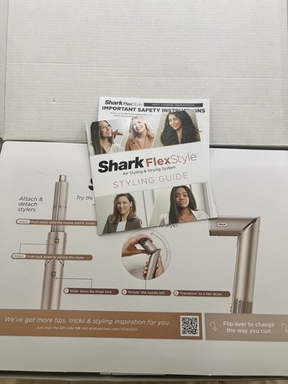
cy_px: 192
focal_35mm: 26
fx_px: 288
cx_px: 144
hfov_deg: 53.1
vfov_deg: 67.3
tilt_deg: -77.8
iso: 200
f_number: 1.5
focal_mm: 5.7
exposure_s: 1/60
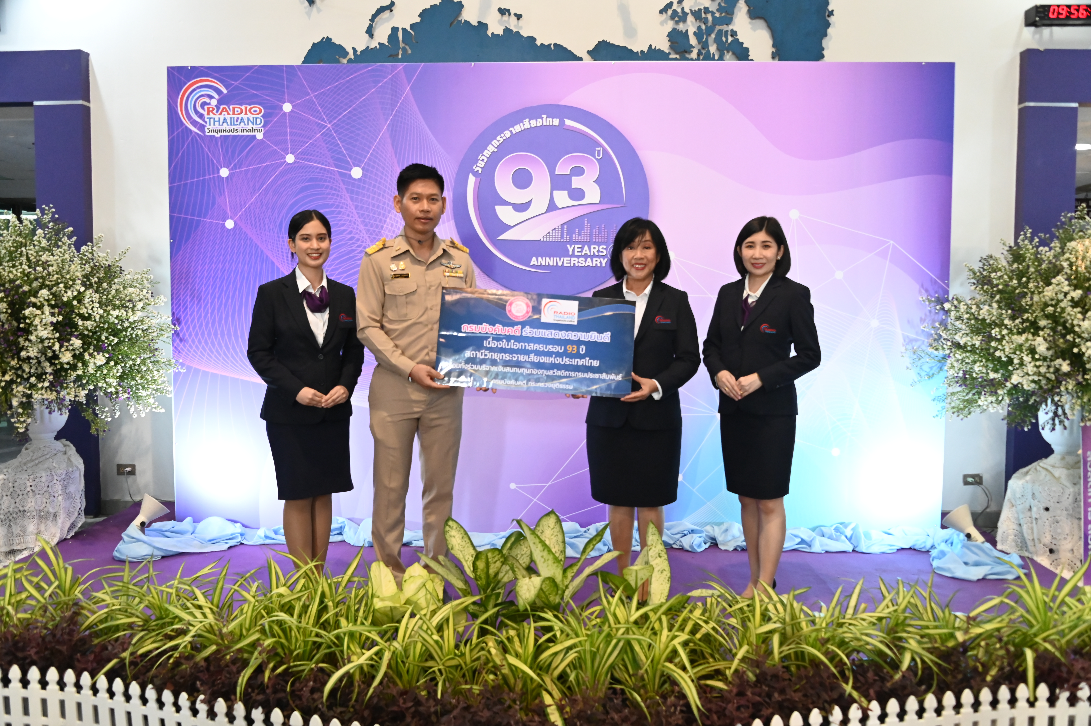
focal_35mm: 32
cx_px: 546
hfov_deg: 58.7
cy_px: 363
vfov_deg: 41.1
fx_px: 969
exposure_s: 1/160
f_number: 5
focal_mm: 32
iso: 5000
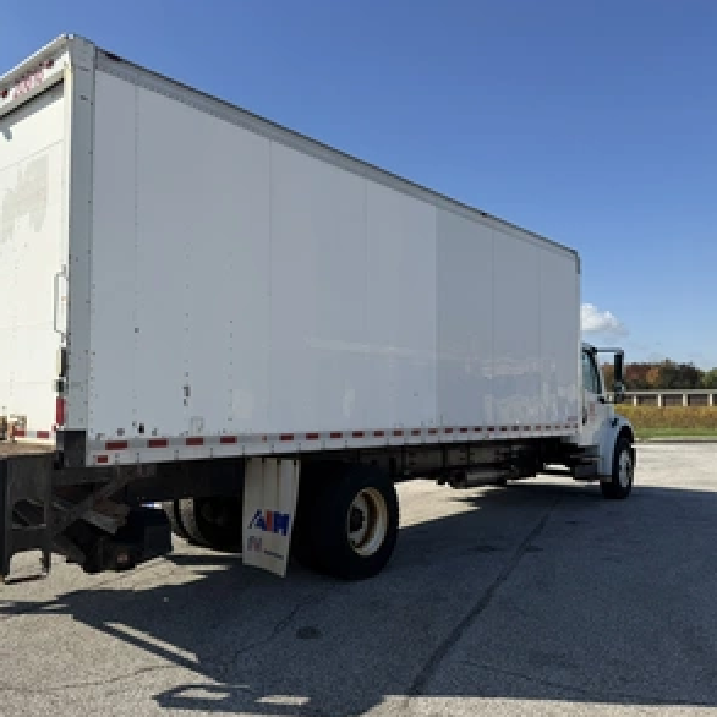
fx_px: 680
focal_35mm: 29
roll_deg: +1.4
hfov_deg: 55.3
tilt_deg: +5.3
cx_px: 291
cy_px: 365
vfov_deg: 55.6
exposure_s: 1/5319
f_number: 1.78
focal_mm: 6.76
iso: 80
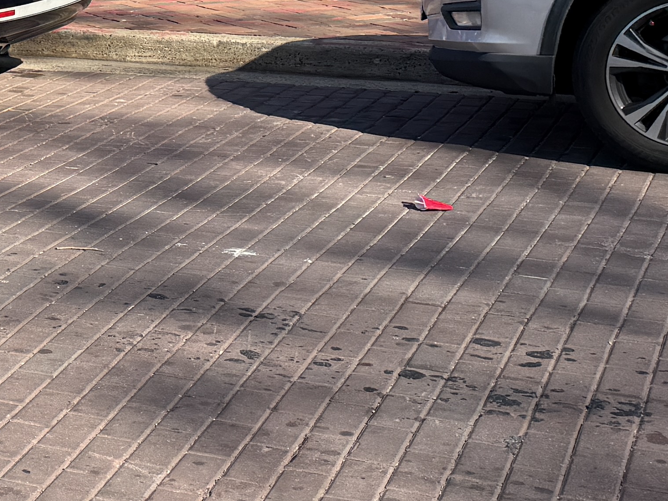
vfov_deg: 16.3
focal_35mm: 90
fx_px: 1737
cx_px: -382
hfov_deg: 18.8
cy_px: 104
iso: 80
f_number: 1.78
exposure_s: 1/3021
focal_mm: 6.76
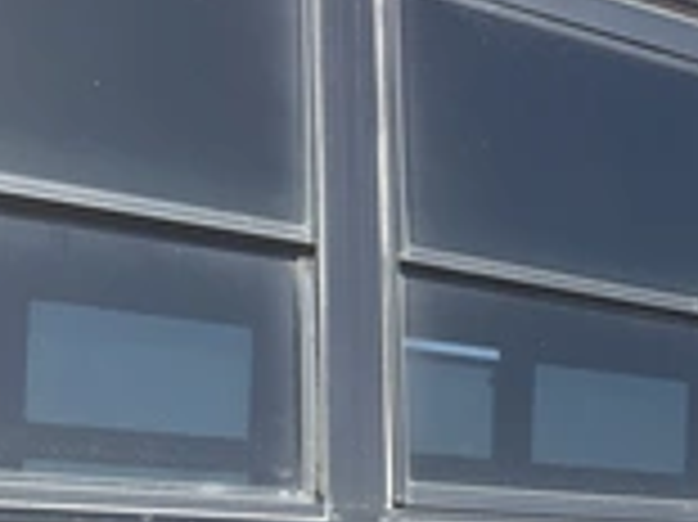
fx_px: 1511
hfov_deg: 24.7
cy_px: 522
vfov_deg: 19.1
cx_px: 712
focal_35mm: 75
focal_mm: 3
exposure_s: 1/855
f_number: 1.8
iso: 25
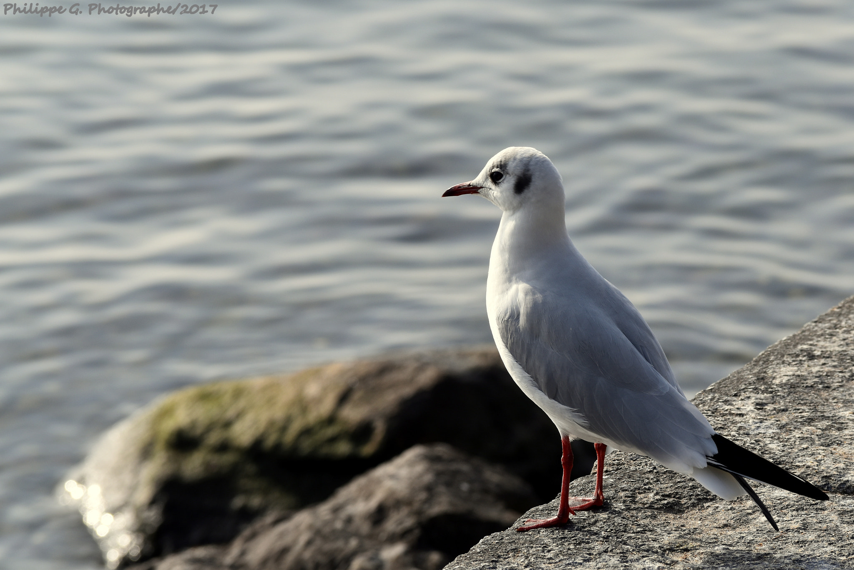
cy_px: 285
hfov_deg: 11.4
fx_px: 4271
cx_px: 427
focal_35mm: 180
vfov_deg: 7.6
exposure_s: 1/400
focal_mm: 120
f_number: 10
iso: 200
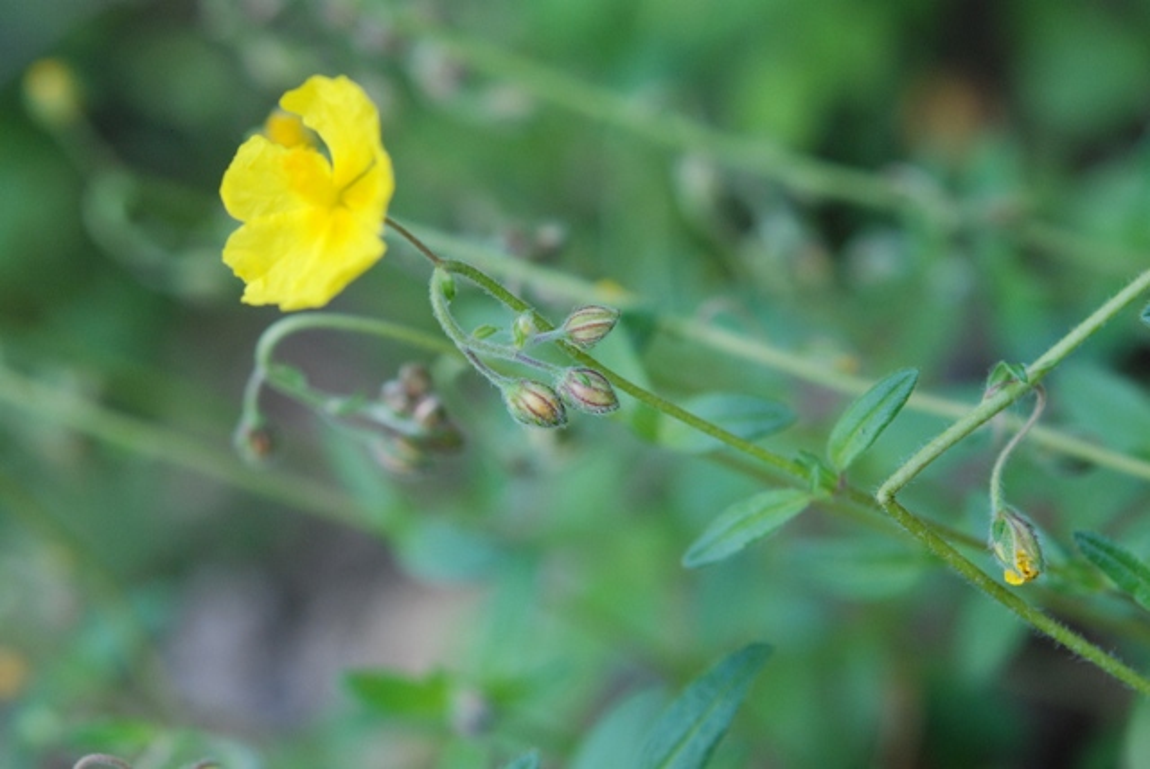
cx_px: 575
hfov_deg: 22.6
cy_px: 384
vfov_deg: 15.2
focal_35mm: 90
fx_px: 2878
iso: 640
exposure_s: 1/250
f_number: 5.6
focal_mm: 60
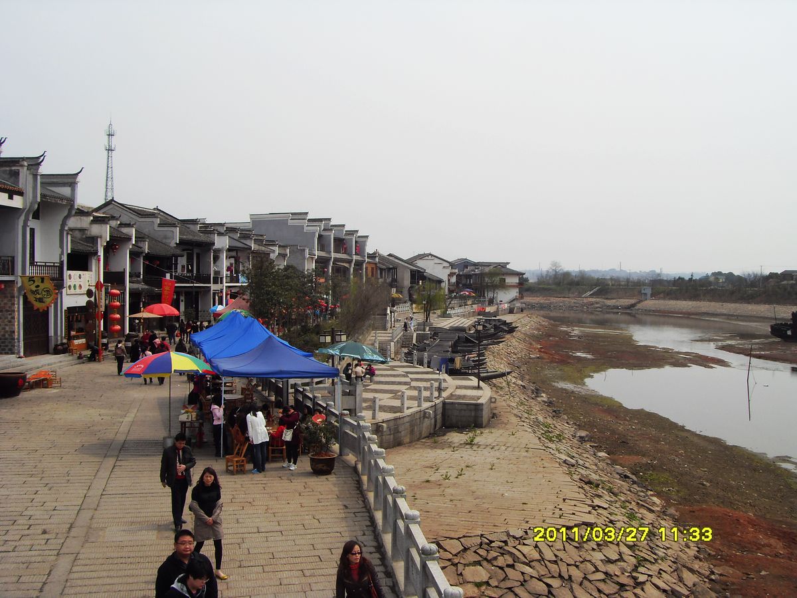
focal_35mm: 39
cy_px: 299
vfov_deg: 36.8
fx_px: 898
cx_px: 398
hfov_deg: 47.9
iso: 80
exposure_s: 1/350
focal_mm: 6.6
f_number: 6.2
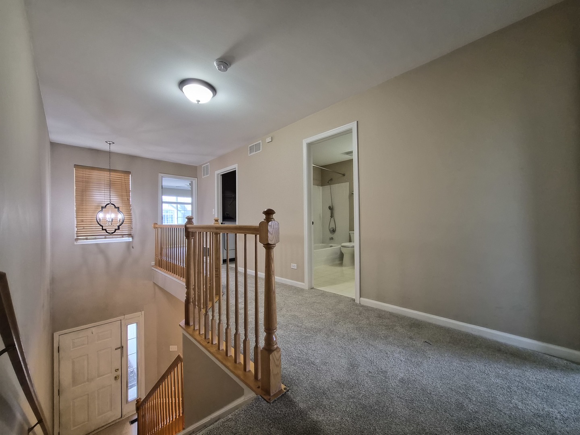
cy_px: 218
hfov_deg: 106.2
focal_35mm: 13
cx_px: 290
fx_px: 218
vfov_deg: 89.9
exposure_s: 1/60
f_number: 2.2
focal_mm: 1.7
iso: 320
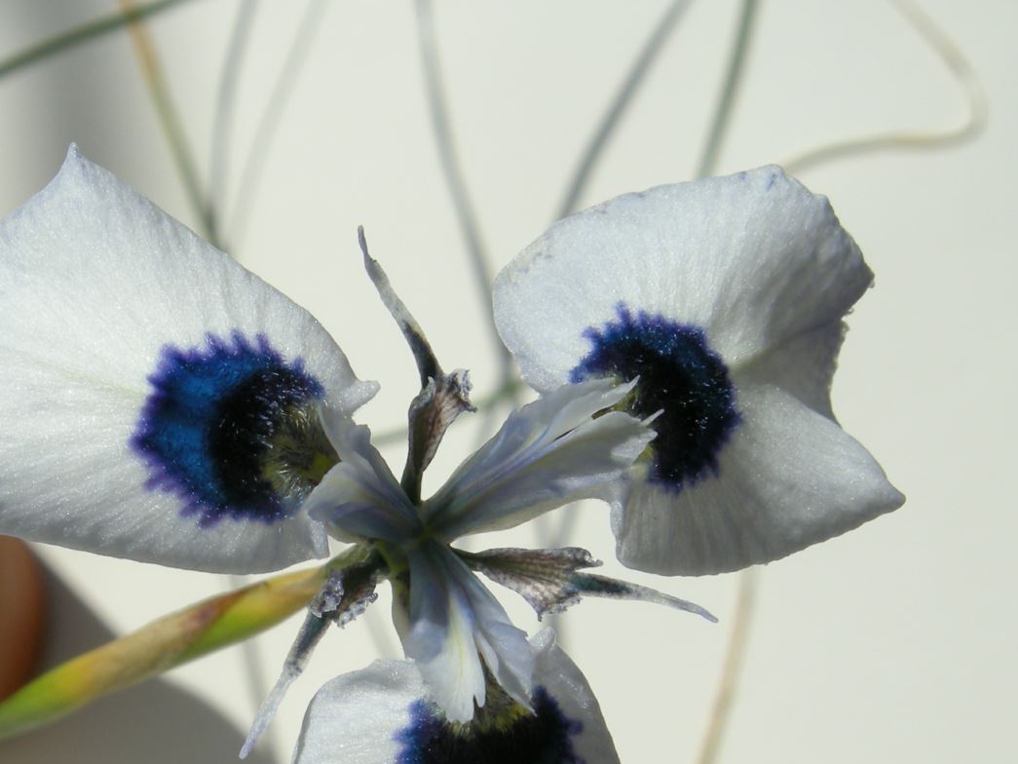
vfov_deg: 21.6
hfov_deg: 28.7
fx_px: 1971
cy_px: 634
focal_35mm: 67
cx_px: 312
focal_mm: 7.5
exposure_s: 1/404
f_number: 6.8
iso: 64
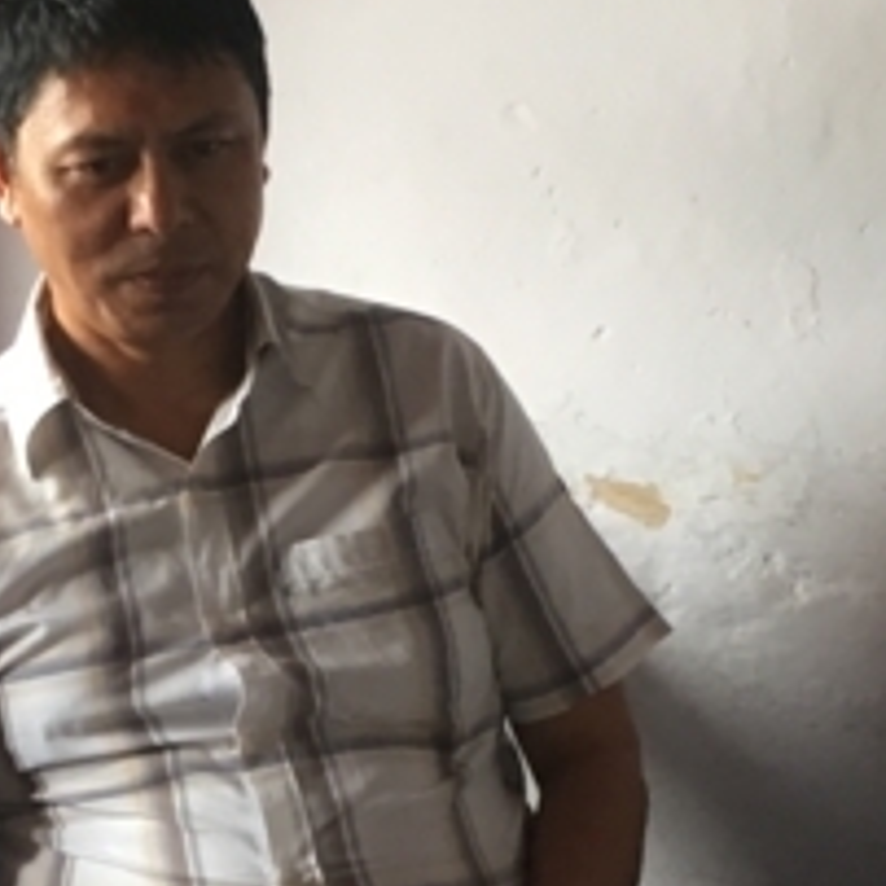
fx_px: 3764
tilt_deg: -16.2
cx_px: 355
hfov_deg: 13.4
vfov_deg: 13.3
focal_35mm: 130
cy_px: 851
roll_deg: -0.2
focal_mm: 4.15
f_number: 2.2
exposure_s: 1/33
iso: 100
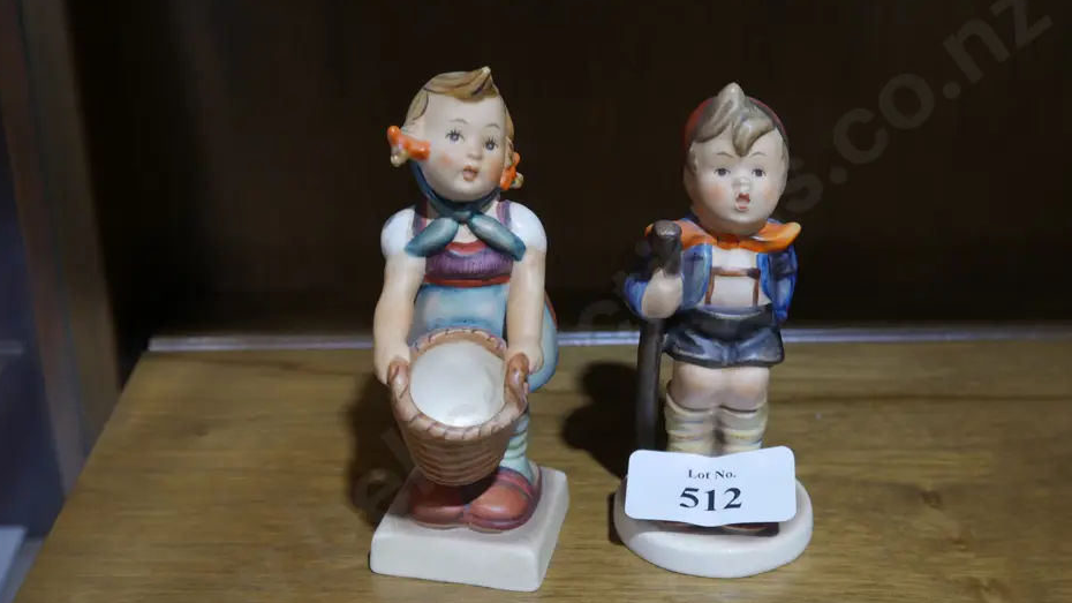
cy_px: 357
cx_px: 565
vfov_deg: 24.9
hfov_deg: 42.9
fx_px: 1364
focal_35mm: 48
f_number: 4.4
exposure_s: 1/60
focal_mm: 20
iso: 500
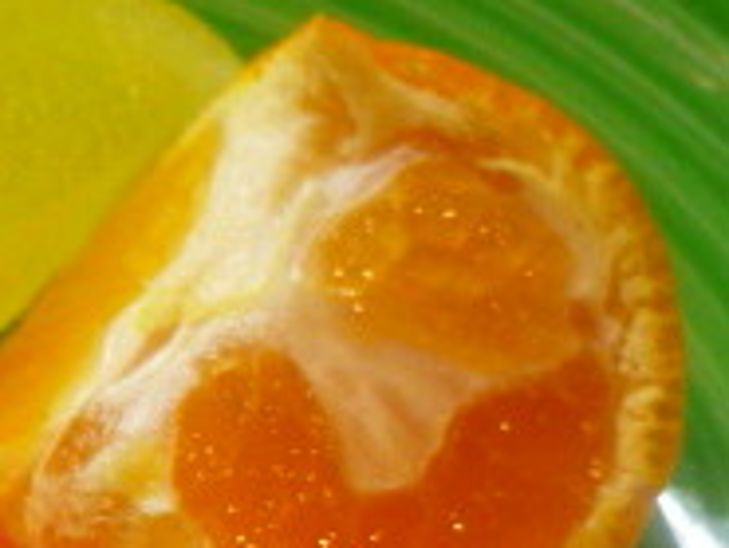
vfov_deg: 12.8
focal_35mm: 114
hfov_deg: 16.7
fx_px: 2402
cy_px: 560
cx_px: -67
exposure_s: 1/30
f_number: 2.8
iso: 400
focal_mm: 5.5
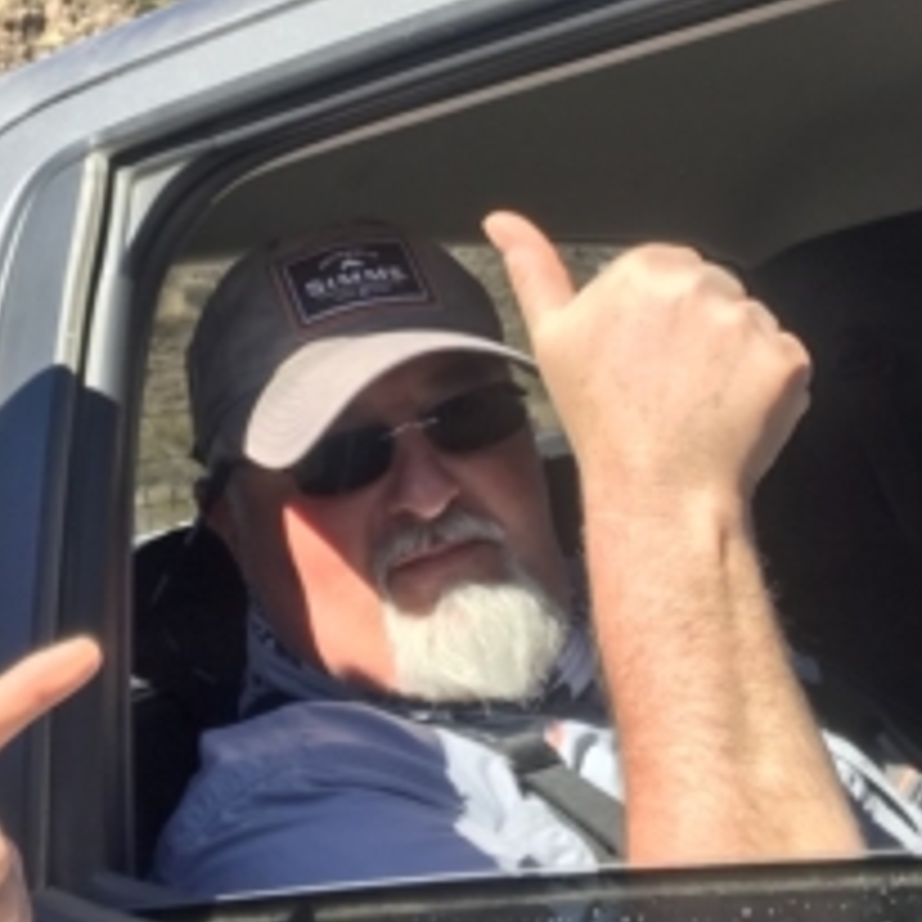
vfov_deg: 24.8
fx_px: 2079
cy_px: 243
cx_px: 405
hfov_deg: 25.0
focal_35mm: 69
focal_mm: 2.87
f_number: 2.2
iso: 25
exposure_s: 1/509
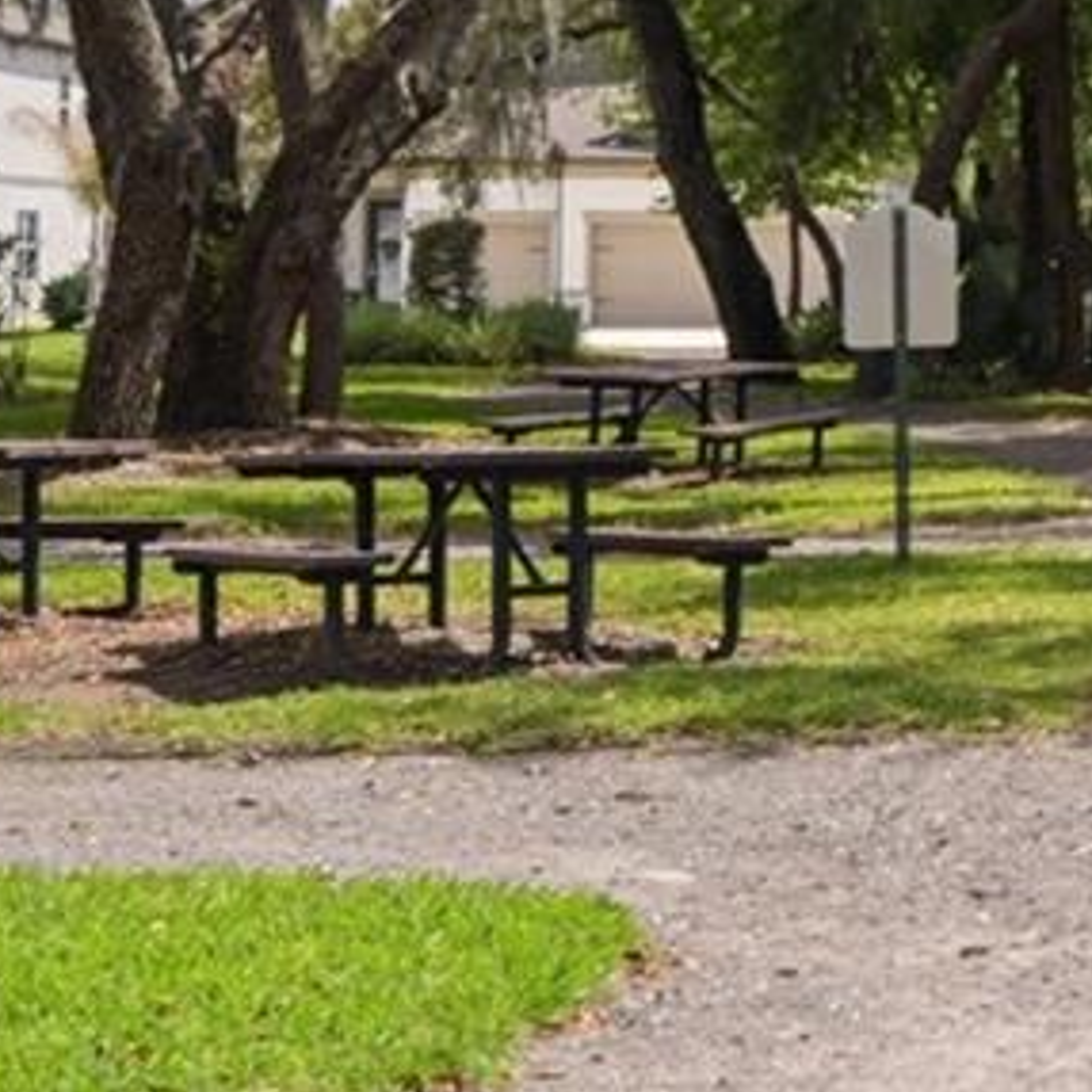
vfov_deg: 15.0
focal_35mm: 114
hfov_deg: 13.4
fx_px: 4069
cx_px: 2081
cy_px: -15
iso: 400
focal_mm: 24
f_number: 8
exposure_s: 1/800
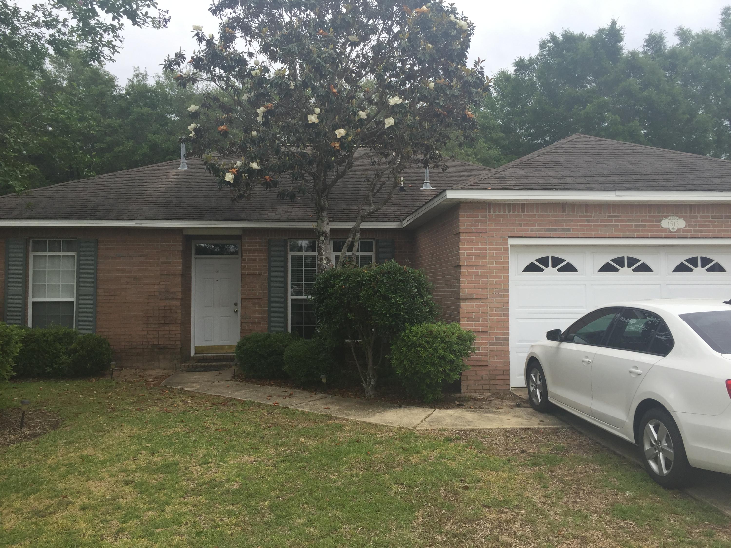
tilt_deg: +2.6
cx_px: 366
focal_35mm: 29
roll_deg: -0.6
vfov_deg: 48.2
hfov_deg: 61.7
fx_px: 612
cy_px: 274
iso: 32
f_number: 2.2
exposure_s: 1/1276
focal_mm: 4.15
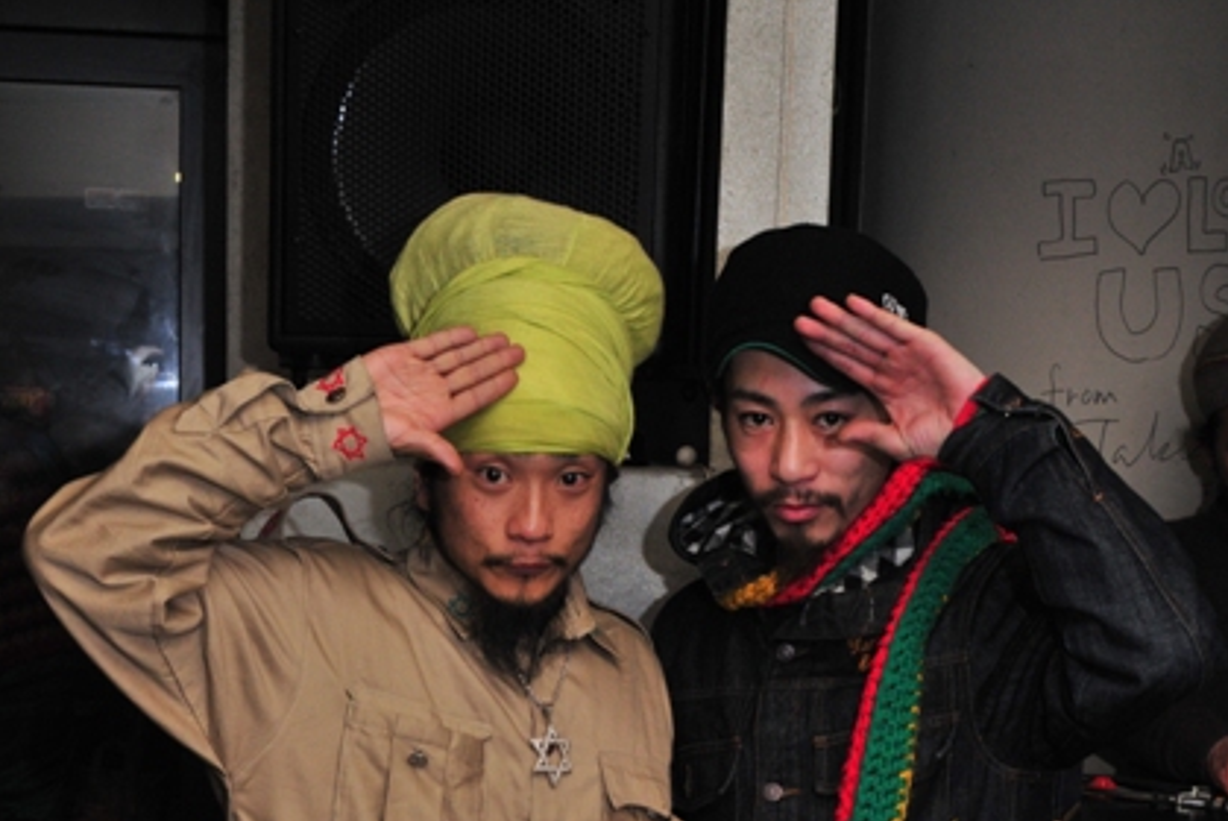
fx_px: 2185
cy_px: 912
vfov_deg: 20.3
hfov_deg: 31.4
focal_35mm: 64
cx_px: 620
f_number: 6.3
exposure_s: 1/60
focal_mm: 28
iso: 640
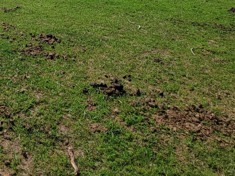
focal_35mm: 43
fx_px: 292
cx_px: -37
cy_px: -76
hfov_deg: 35.8
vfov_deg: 26.2
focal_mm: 2.2
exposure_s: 1/2228
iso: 50
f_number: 2.2
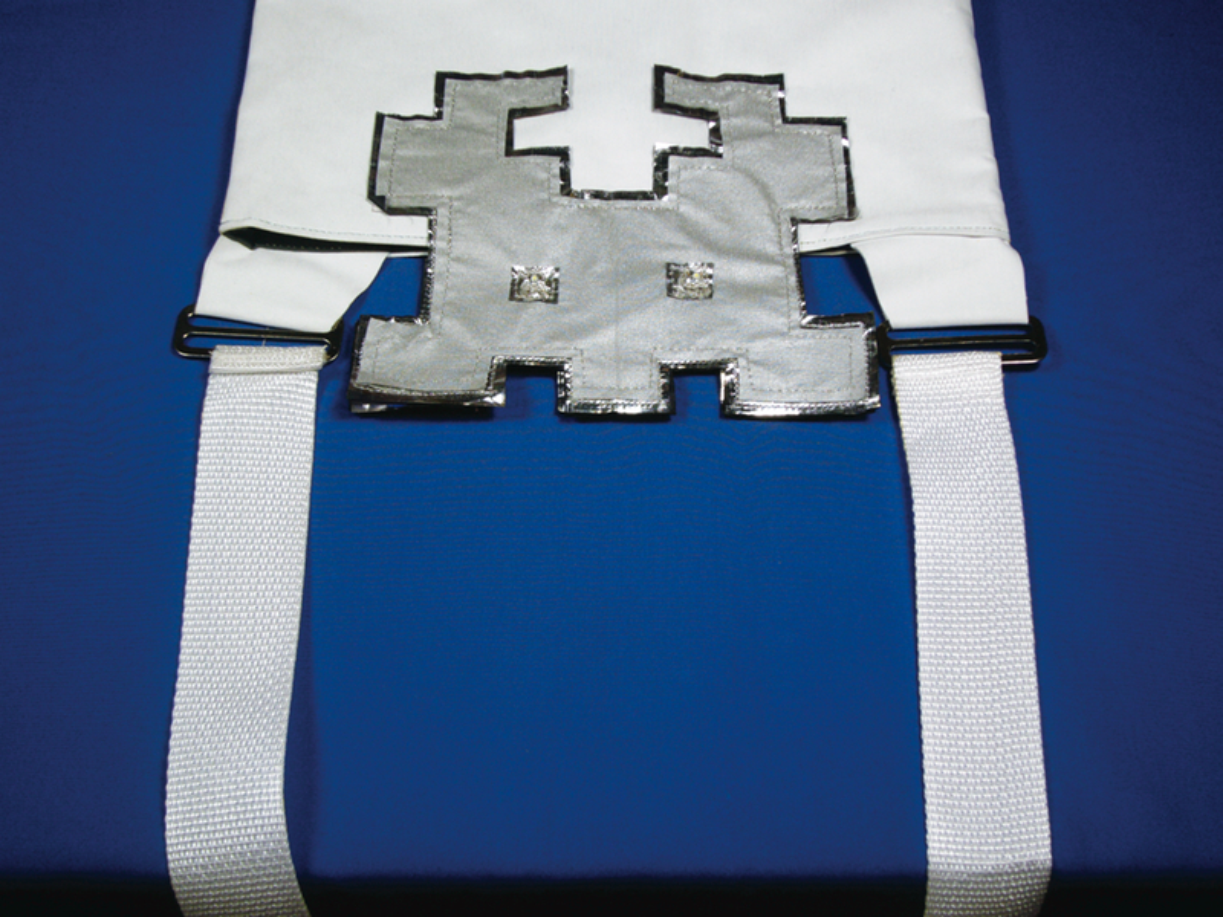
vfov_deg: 29.7
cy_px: 458
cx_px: 612
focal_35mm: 49
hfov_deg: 38.9
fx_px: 1731
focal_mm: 8.1
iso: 100
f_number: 3.6
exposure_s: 1/15
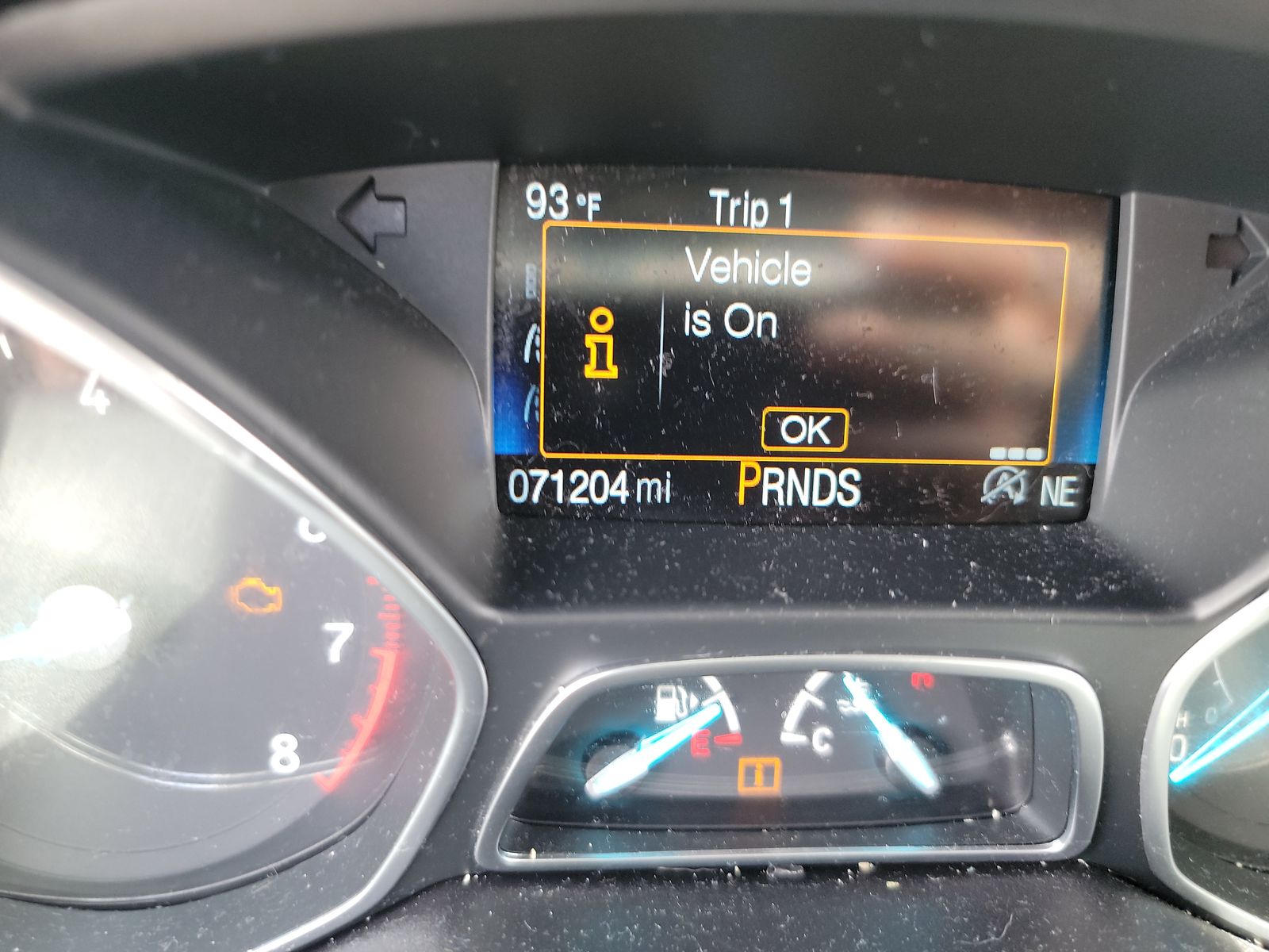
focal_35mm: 24
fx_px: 880
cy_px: 476
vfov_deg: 56.8
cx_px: 634
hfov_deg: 71.6
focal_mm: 6.7
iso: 478
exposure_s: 1/59
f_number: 1.8
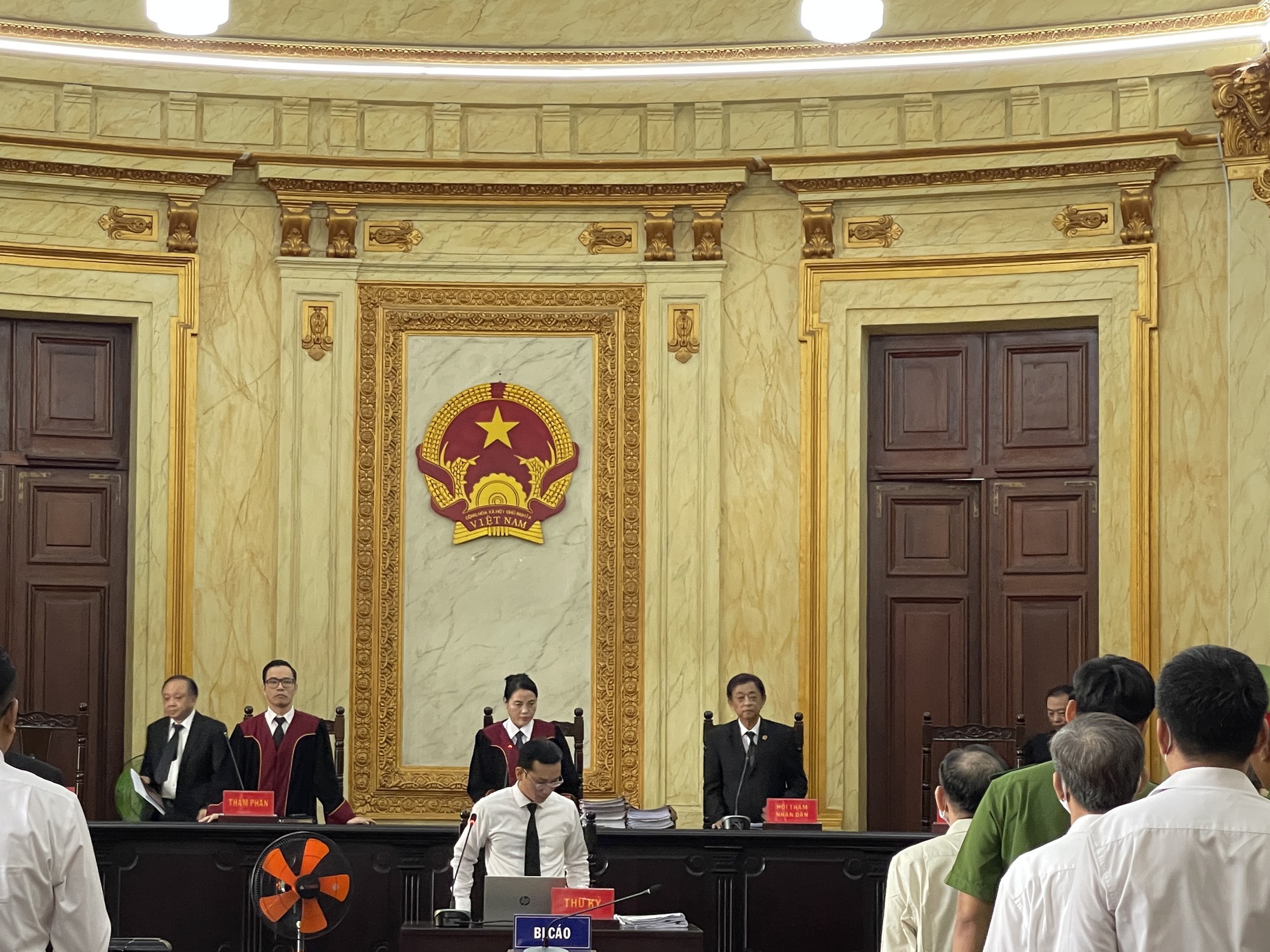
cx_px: 468
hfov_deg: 22.0
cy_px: 596
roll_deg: -0.5
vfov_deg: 16.6
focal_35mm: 89
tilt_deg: +2.9
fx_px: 3265
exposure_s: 1/60
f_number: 2.2
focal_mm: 7.5
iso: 400
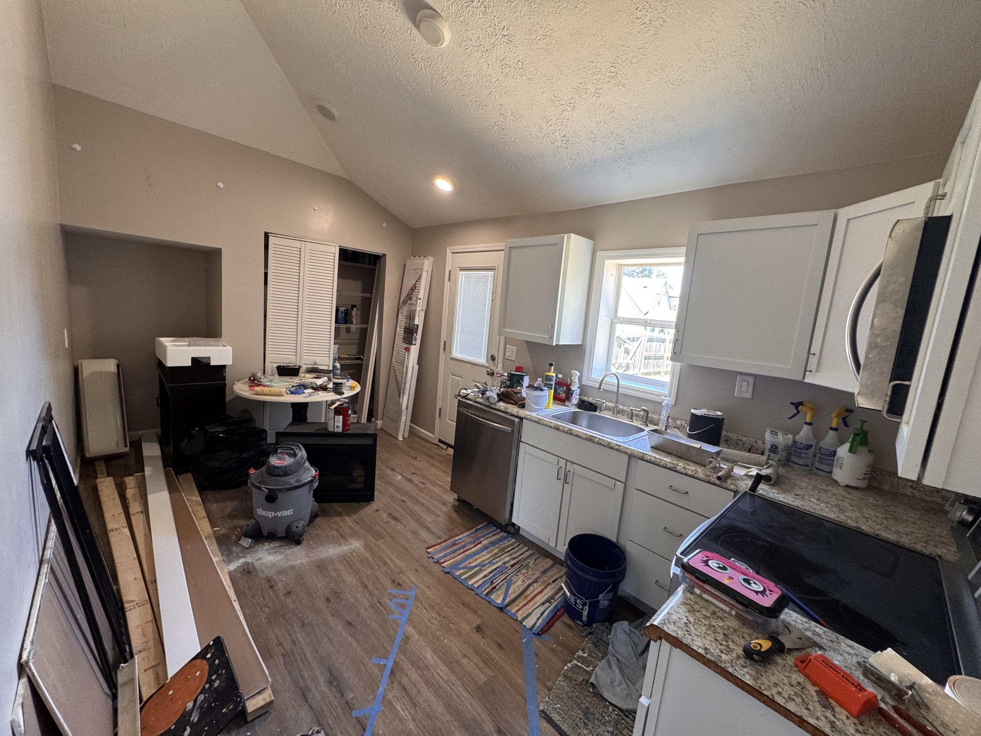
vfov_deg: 85.7
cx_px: 490
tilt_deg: -9.8
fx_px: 397
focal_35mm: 14
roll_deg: -6.0
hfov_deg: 102.1
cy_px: 368
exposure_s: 1/61
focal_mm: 2.22
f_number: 2.2
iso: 125
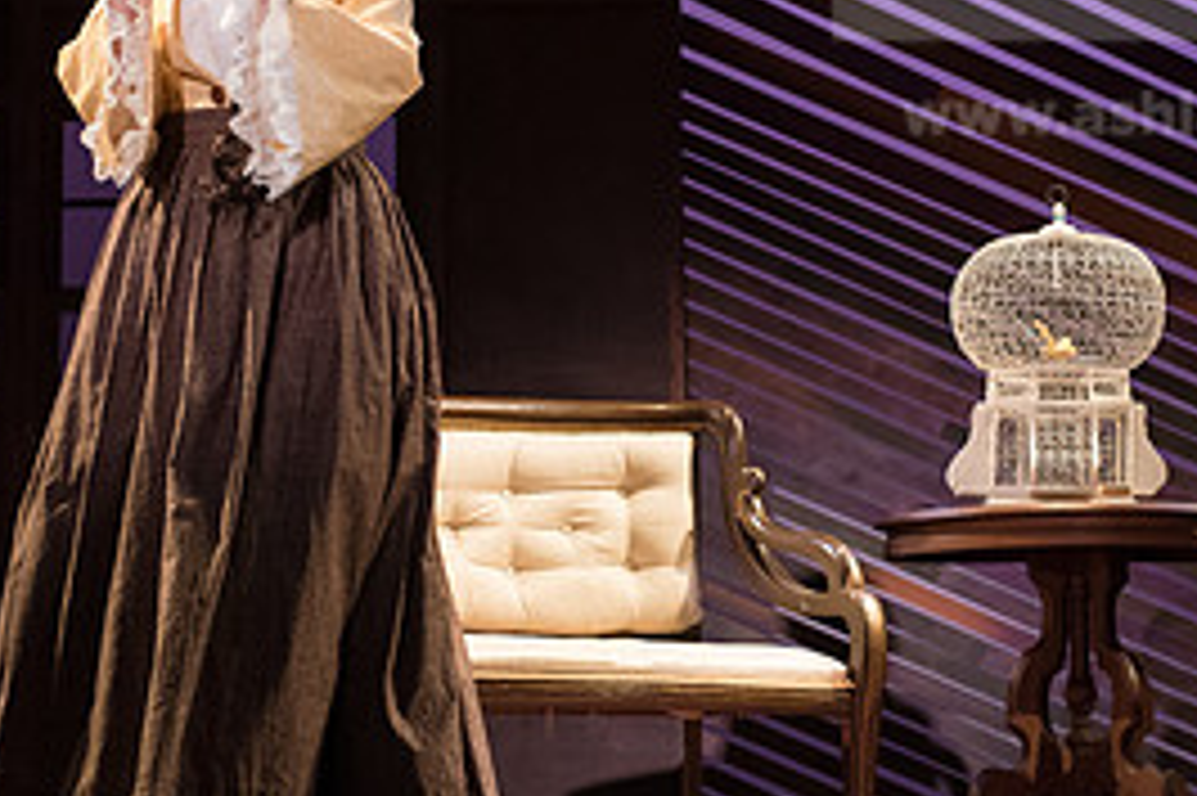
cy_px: 209
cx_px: 698
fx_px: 4785
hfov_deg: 14.3
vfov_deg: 9.5
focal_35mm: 144
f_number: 3.5
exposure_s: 1/250
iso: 3200
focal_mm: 66
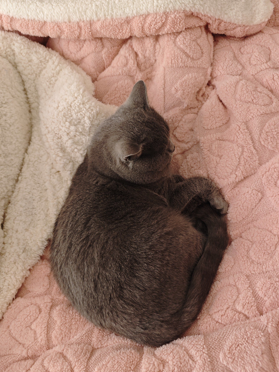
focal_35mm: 24
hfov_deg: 56.8
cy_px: 188
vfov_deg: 71.6
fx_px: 258
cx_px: 134
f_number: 1.6
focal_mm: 6.55
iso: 640
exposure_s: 1/33.3
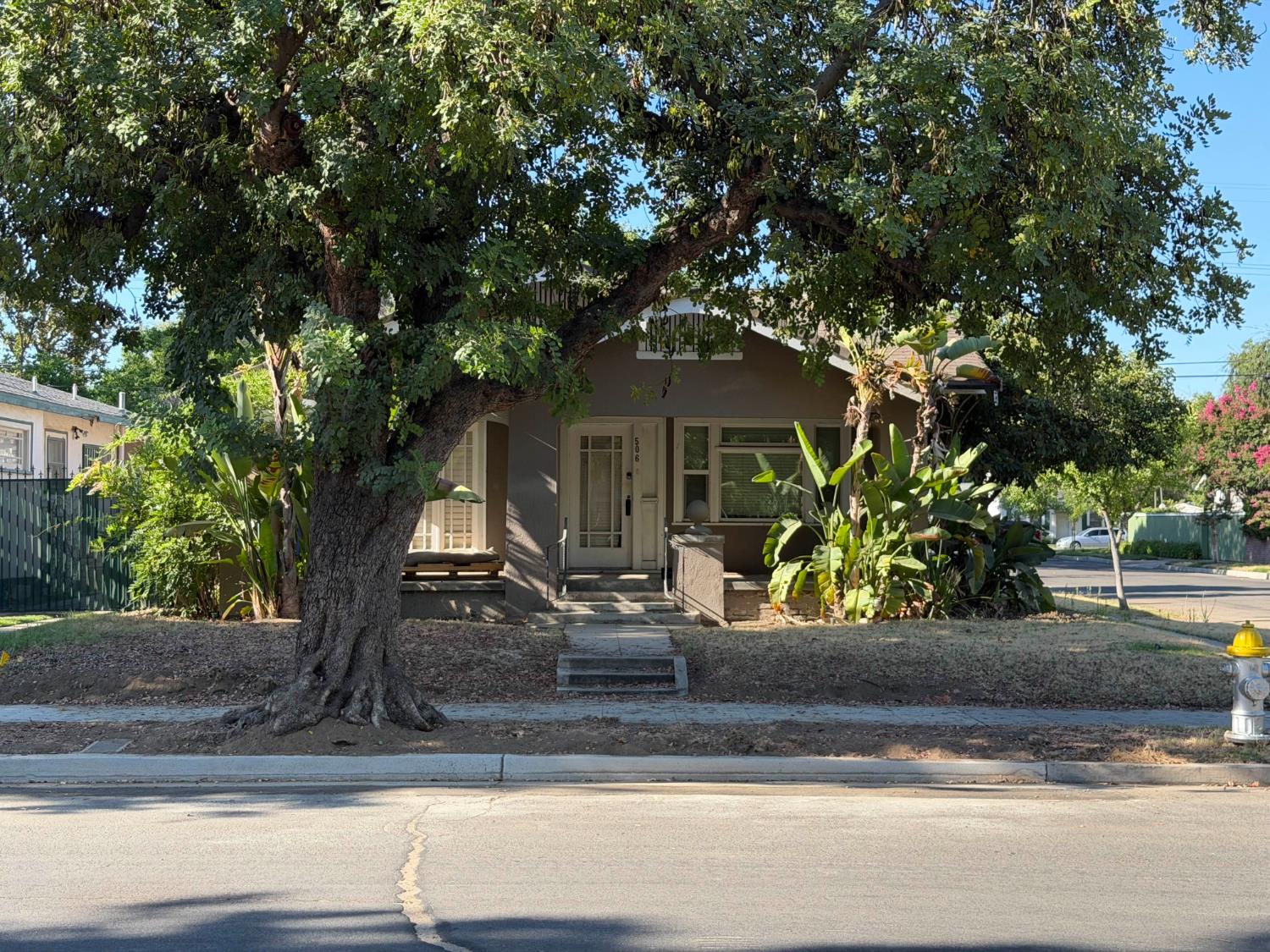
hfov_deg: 39.7
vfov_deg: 30.3
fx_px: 1761
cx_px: 635
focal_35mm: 48
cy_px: 476
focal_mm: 6.76
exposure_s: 1/802
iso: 80
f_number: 1.78
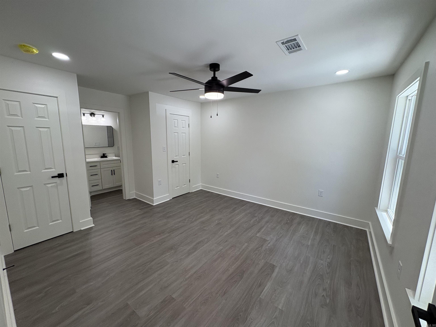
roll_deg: -0.9
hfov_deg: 102.1
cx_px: 218
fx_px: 176
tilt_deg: -8.9
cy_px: 164
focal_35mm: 14
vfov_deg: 85.7
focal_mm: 2.22
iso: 100
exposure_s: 1/120
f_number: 2.2
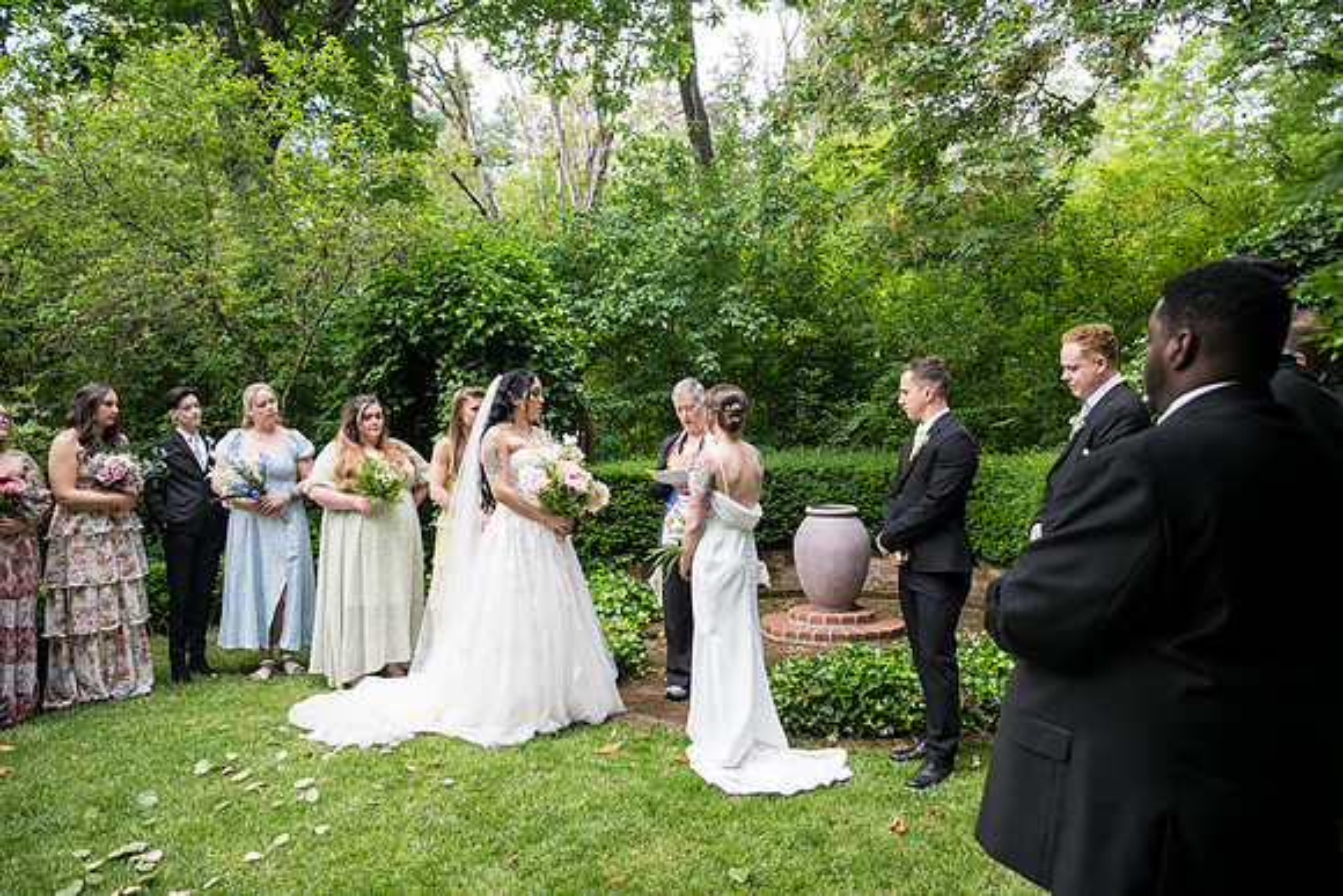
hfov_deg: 73.7
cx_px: 672
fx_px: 896
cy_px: 448
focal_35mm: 24
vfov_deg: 53.2
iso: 1000
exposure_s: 1/400
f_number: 4
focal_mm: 24
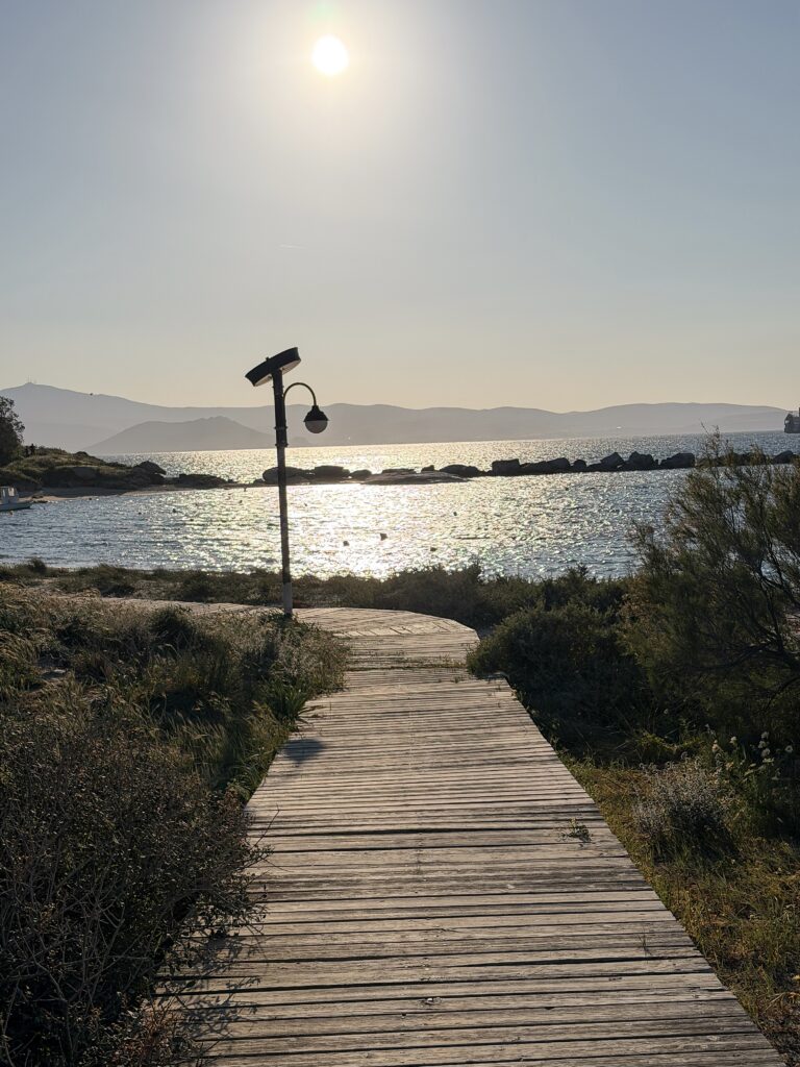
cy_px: 534
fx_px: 1479
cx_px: 400
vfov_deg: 39.7
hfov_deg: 30.3
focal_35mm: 48
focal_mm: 6.76
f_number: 1.8
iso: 80
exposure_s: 1/43000
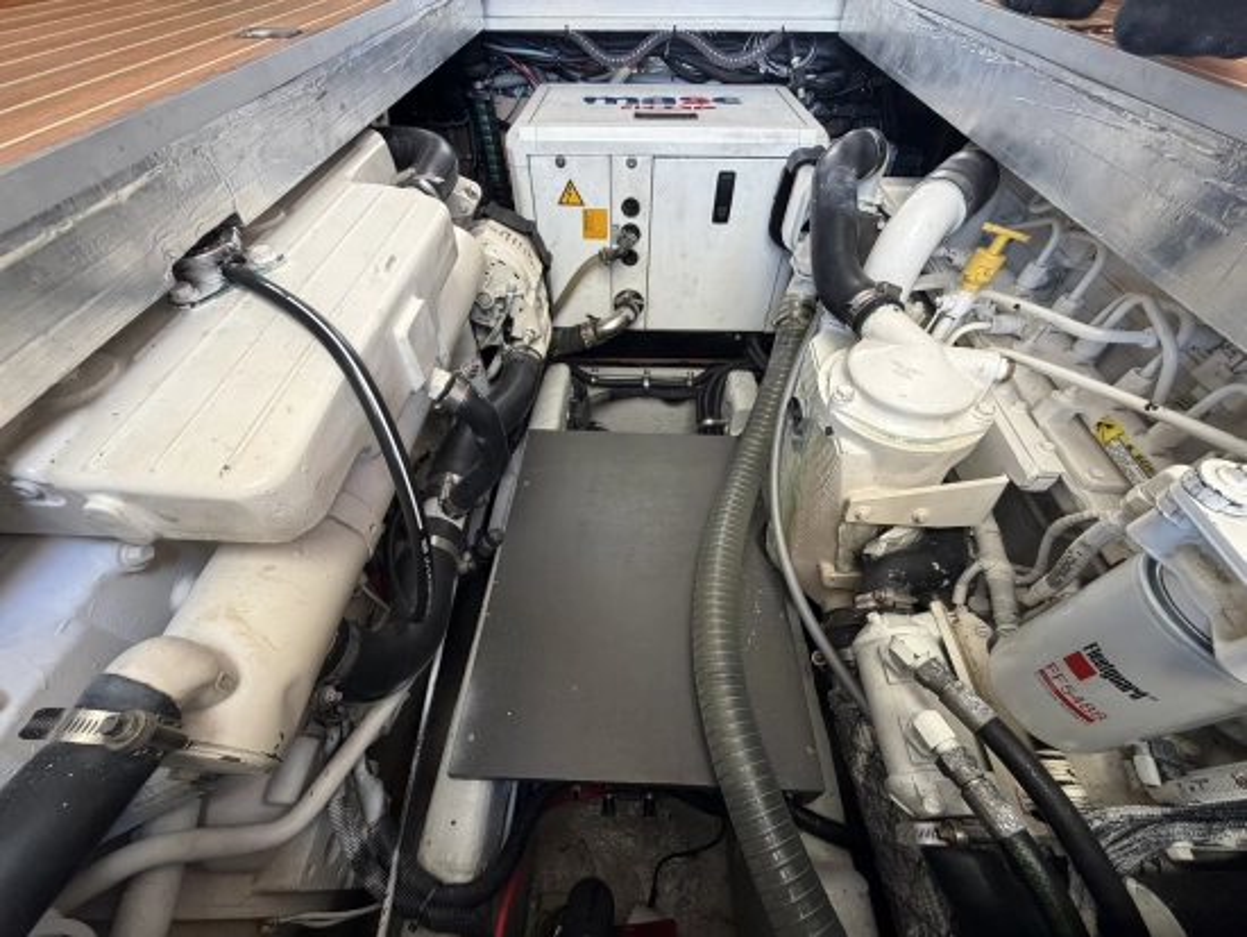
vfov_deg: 85.7
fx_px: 505
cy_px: 468
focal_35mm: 14
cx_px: 624
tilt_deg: -46.0
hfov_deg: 102.0
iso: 320
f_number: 2.2
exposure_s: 1/121
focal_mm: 2.22
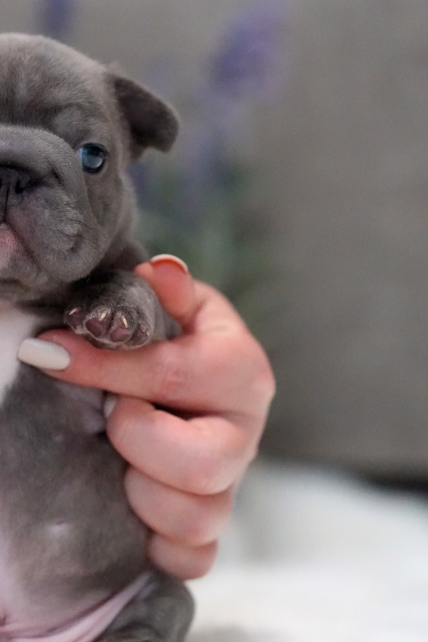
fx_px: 2818
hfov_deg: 8.7
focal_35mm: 158
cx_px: 35
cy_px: 389
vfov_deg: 13.0
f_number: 3.2
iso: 12800
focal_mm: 85
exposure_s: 1/500
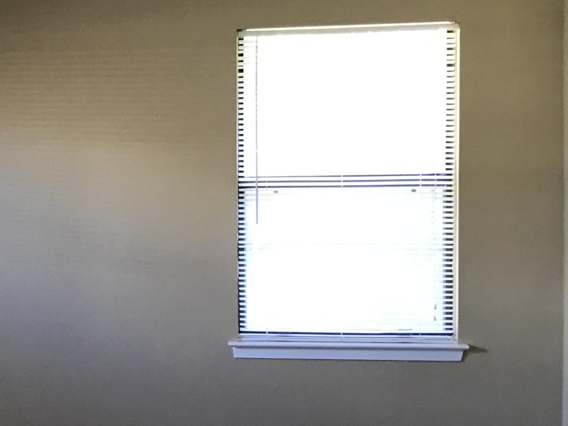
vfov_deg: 18.4
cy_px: 225
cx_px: 6
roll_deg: +1.1
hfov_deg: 23.4
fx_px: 1313
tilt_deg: -3.8
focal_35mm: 80
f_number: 1.8
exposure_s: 1/24
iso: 40
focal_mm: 3.99
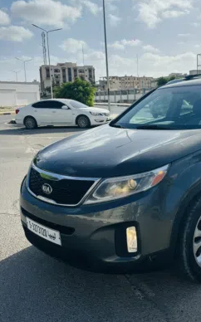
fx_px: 307
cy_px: 142
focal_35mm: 35
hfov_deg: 35.2
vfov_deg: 55.2
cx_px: 157
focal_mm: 6.86
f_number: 1.78
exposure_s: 1/10753
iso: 80
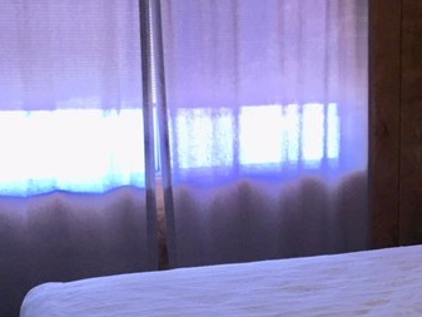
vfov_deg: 16.7
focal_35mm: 88
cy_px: 249
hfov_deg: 21.8
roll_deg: -0.1
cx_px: 363
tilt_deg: -15.2
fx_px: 1073
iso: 80
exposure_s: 1/30
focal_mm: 4.15
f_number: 2.2
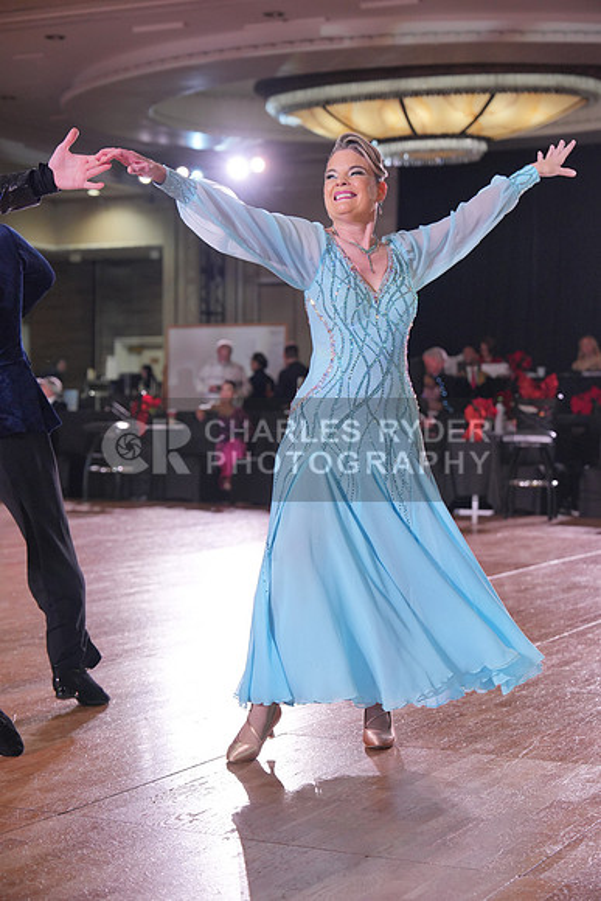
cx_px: 300
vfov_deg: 28.8
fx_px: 1752
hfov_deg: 19.5
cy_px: 450
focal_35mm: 70
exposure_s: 1/500
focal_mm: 70
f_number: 4
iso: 2000
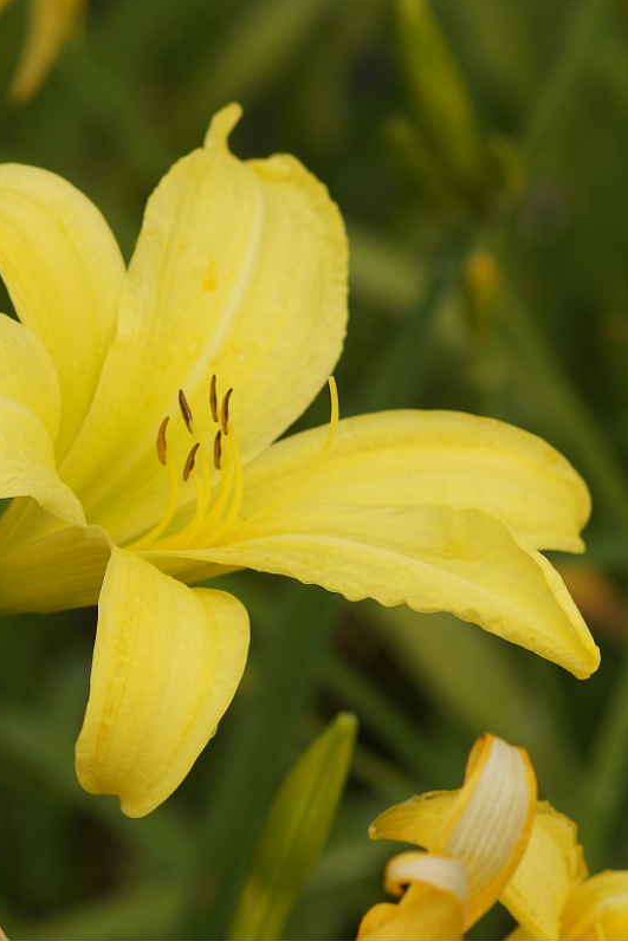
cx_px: 130
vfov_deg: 9.1
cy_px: 469
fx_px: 5911
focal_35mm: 226
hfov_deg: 6.1
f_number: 5.6
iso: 100
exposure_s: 1/200
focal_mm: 100
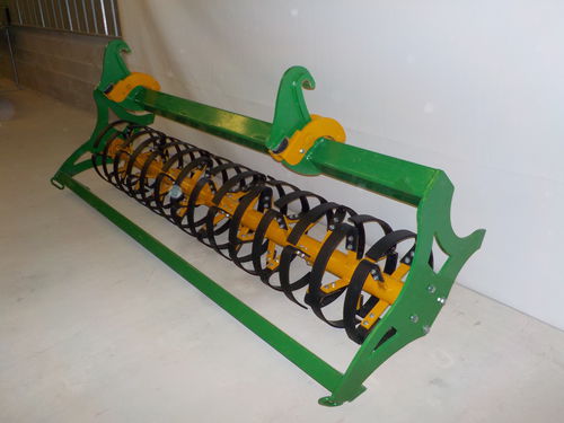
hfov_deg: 60.0
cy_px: 212
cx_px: 282
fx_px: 489
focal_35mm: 30
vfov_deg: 46.8
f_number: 3.3
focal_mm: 4.1
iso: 200
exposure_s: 1/30
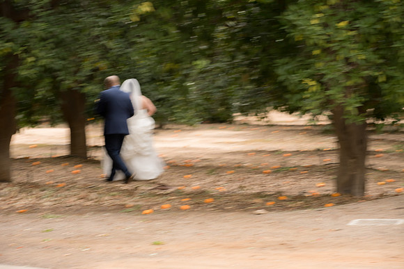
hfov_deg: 12.4
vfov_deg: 8.3
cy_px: 135
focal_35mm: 165
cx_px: 202
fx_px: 1852
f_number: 10
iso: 640
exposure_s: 1/25
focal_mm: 165
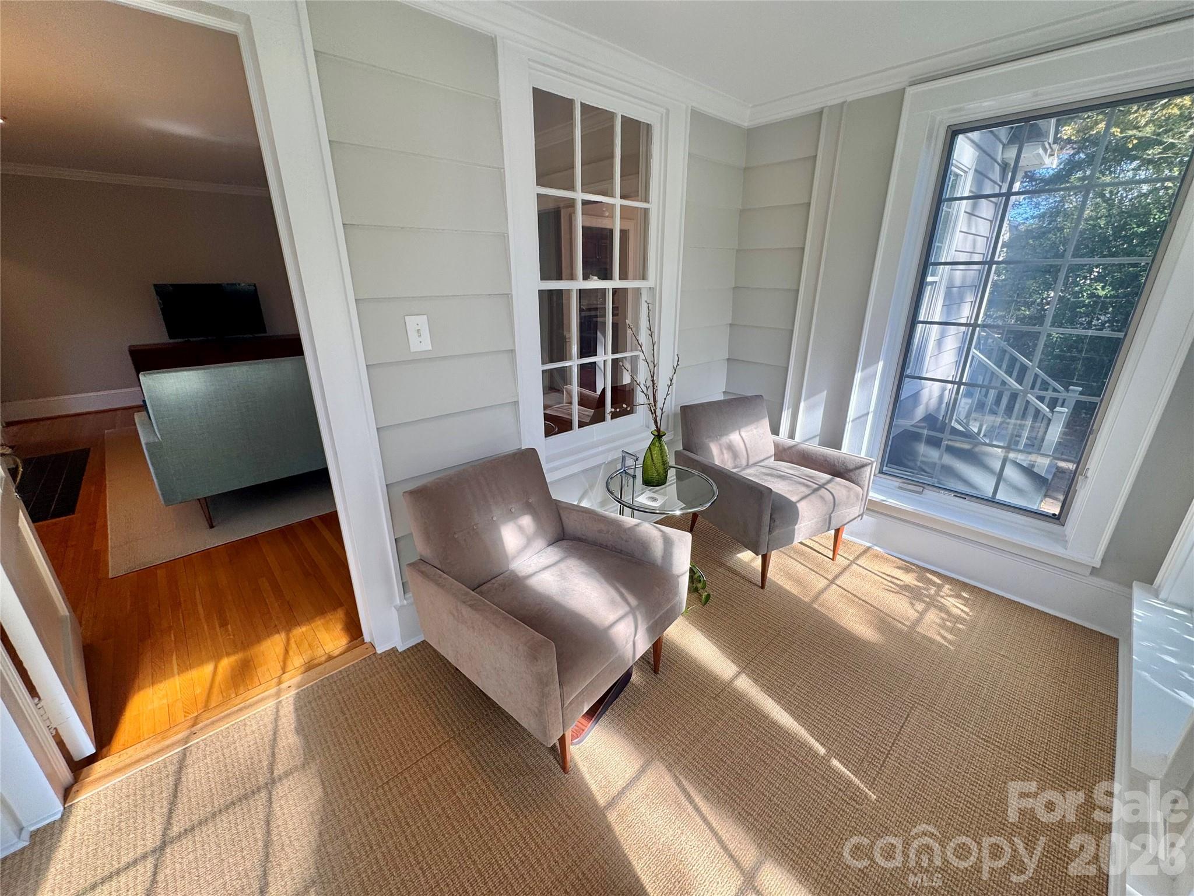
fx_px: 483
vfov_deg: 85.7
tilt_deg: -21.0
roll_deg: +0.0
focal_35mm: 14
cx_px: 597
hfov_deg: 102.1
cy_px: 448
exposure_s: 1/120
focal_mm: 2.22
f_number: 2.2
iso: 50
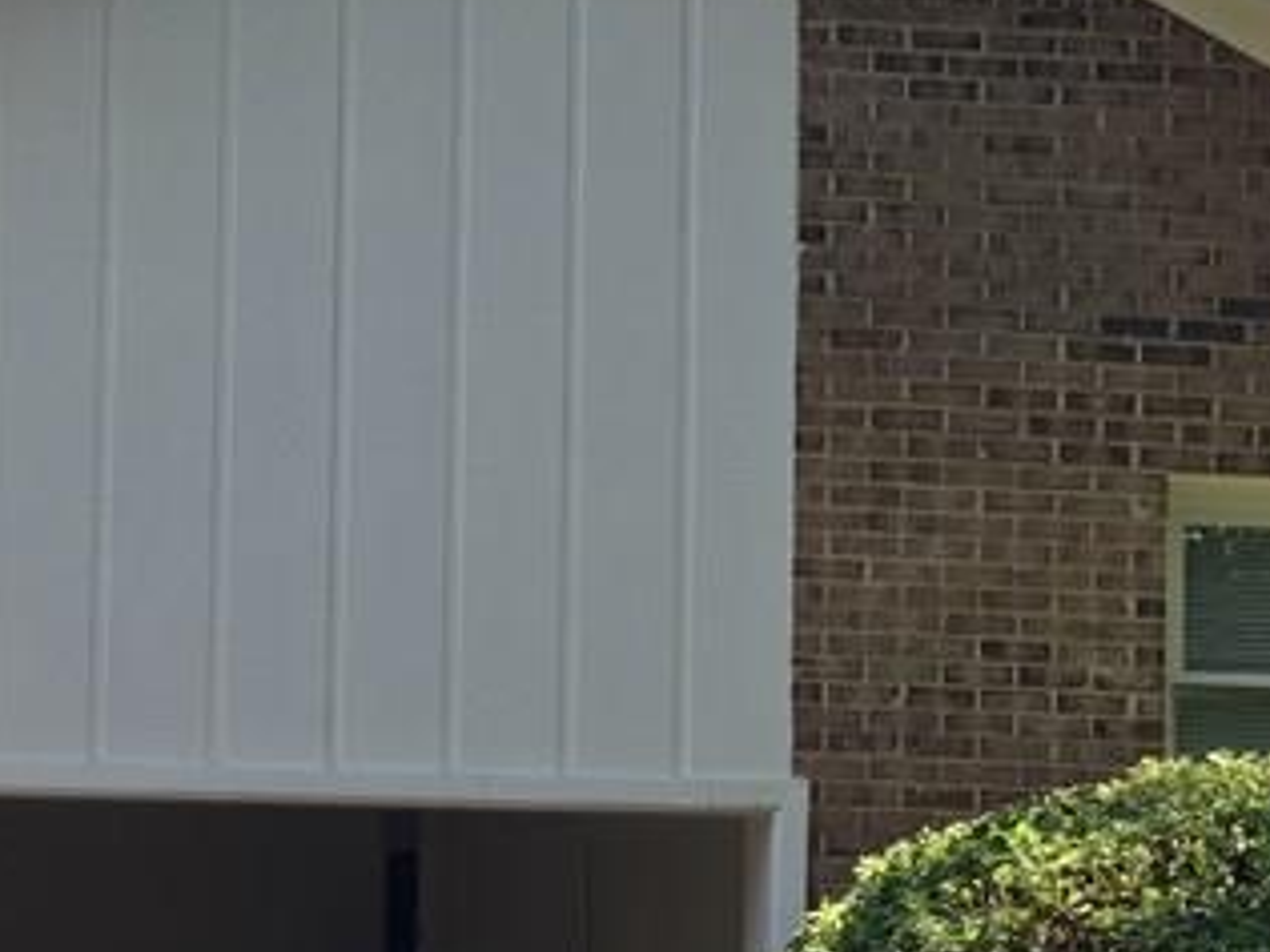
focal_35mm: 94
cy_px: 747
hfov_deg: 20.5
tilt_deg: +6.3
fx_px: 3449
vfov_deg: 15.6
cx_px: 177
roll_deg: -1.8
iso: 32
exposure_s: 1/120
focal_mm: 4.15
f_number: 2.2
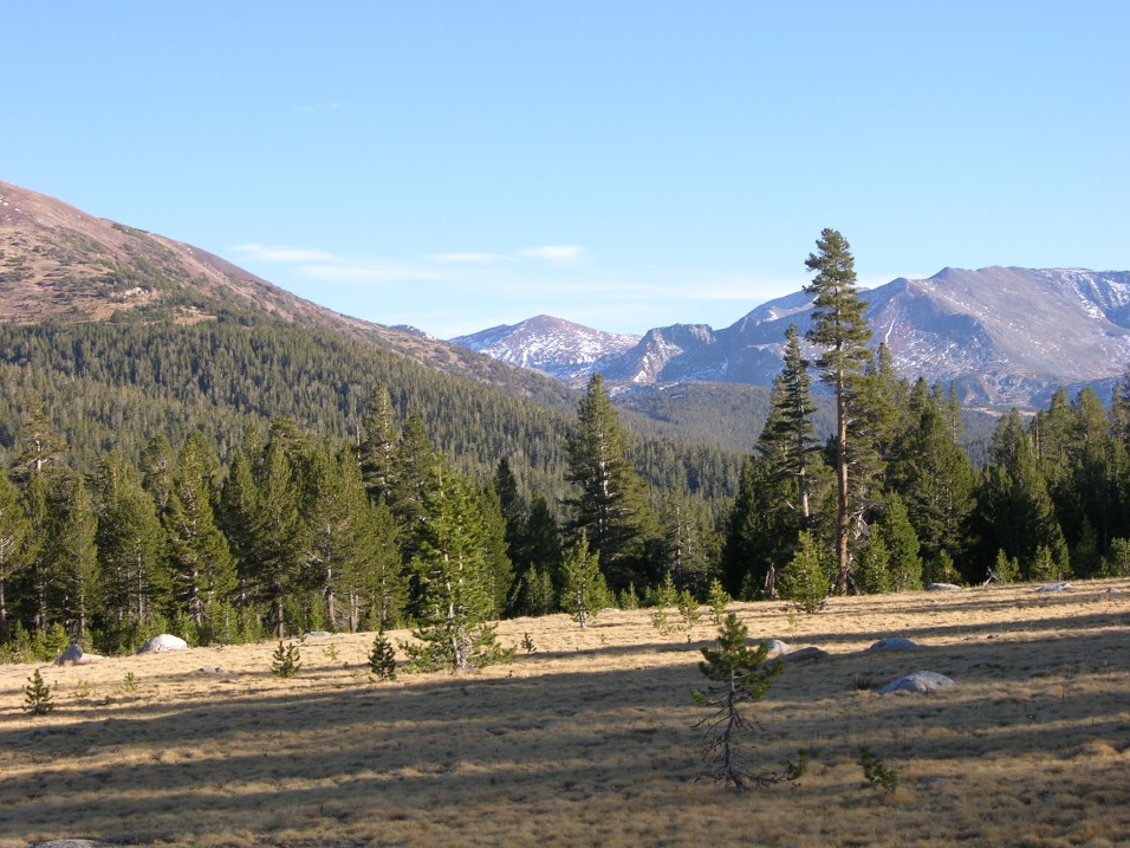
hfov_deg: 26.0
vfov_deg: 19.6
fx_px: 2448
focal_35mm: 75
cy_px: 434
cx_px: 554
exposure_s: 1/158
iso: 50
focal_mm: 17.8
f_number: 4.7
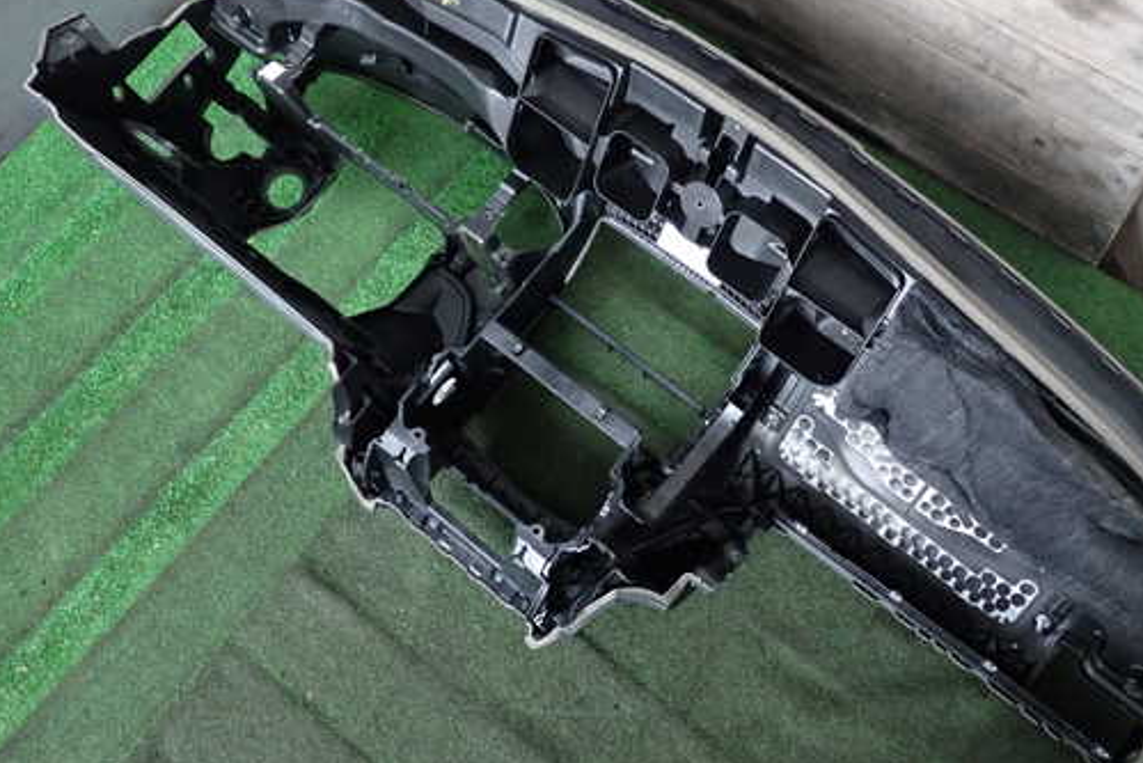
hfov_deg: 54.1
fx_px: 1112
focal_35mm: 35
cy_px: 318
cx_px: 678
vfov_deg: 37.8
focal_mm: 5.05
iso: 320
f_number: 2.2
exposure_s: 1/30
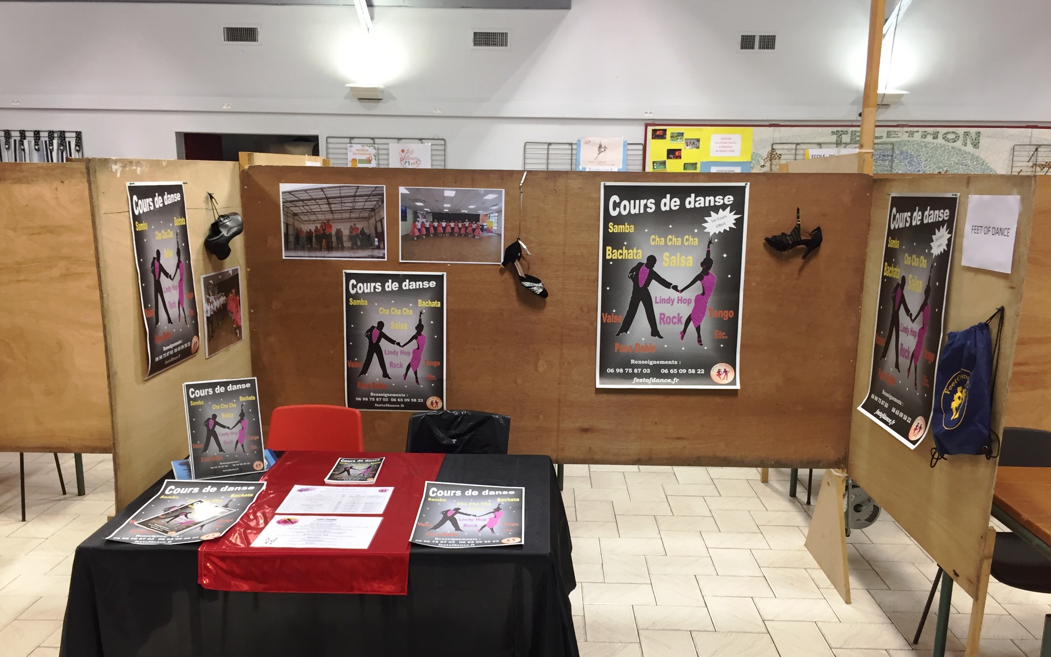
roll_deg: -3.0
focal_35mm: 31
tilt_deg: -12.8
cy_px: 382
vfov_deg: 40.5
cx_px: 525
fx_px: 888
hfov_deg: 61.2
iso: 100
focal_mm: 4.15
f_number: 2.2
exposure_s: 1/33
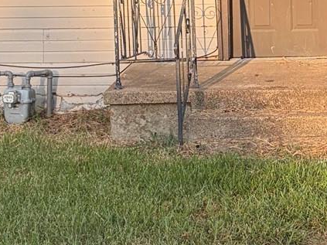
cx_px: 238
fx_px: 1190
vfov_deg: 11.6
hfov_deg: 15.6
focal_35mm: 126
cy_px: -14
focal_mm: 5.96
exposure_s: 1/1001
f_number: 1.6
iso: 64
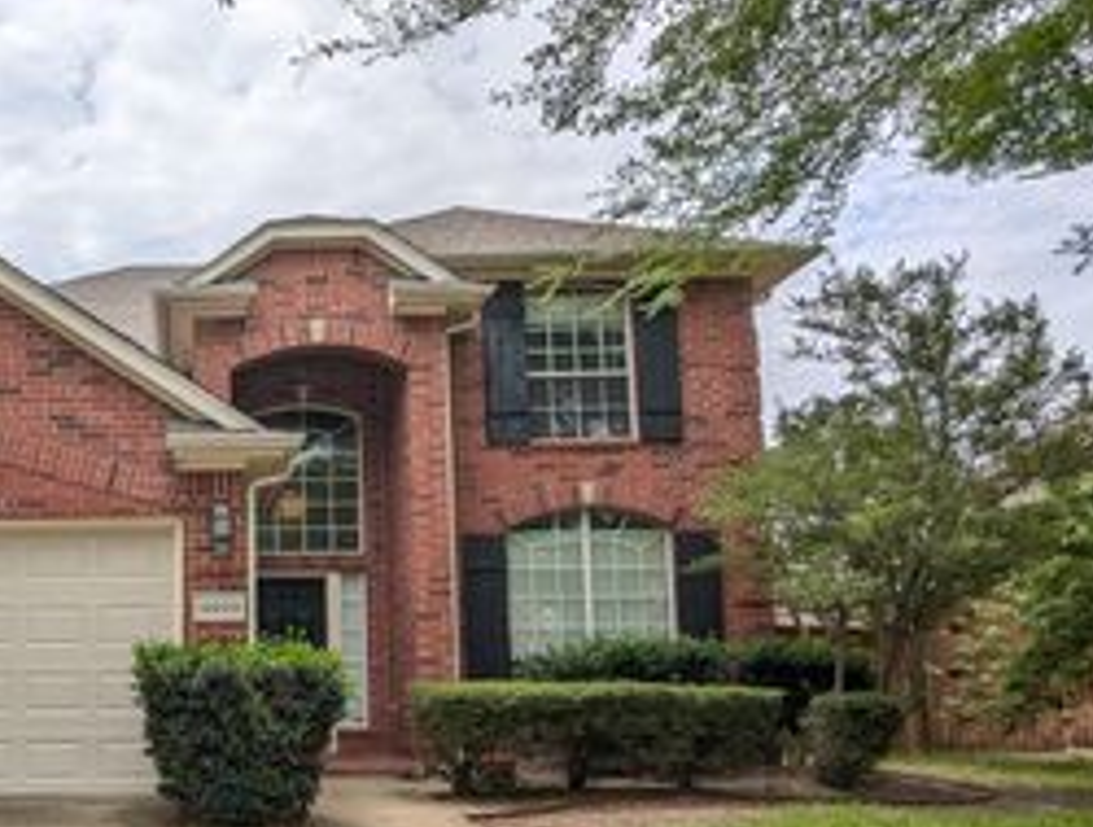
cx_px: 175
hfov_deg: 52.0
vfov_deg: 43.1
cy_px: 610
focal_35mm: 32
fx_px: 1013
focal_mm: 2.35
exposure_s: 1/2907
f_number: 2.2
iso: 51
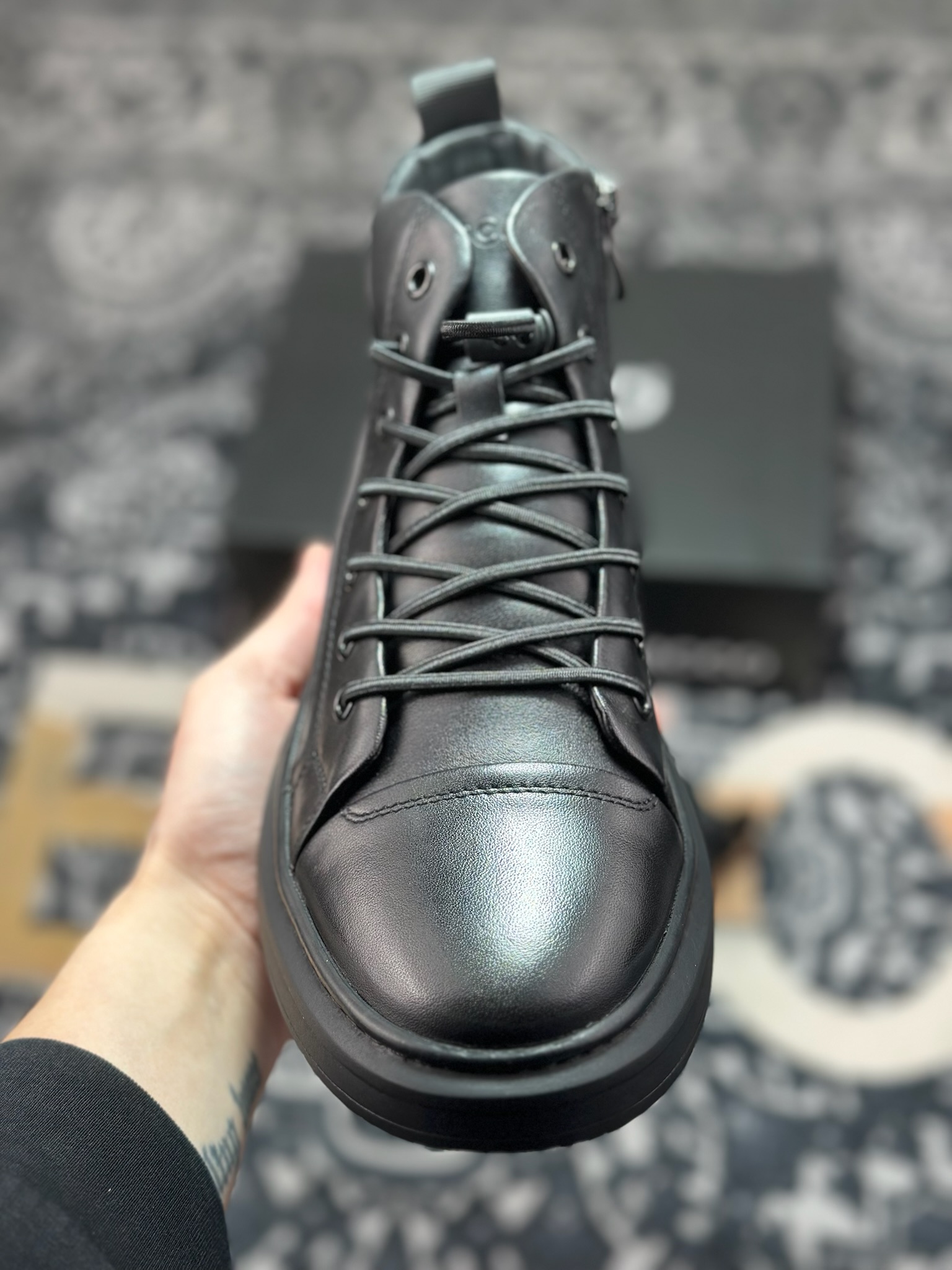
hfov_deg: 30.3
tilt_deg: -54.1
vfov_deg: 39.7
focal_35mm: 48
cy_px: 635
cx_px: 476
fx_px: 1760
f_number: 1.78
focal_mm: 6.86
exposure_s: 1/244
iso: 80
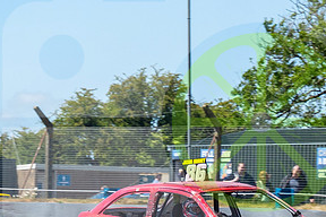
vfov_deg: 6.9
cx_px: 314
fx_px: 1793
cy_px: 212
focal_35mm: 198
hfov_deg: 10.3
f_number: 8
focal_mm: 32
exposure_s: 1/160
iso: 100
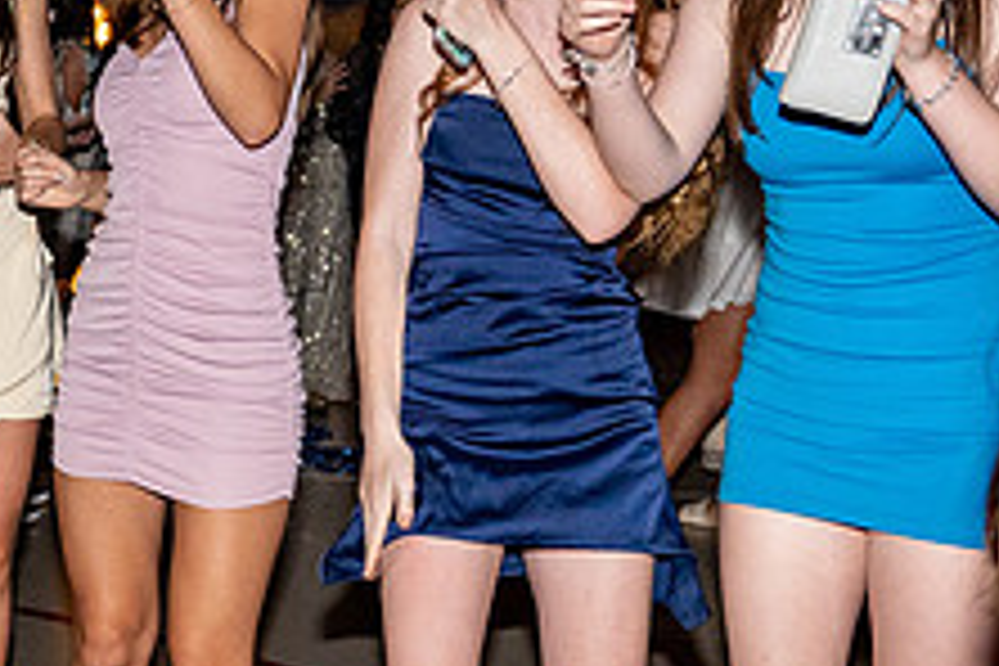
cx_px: 123
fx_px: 2414
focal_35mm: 87
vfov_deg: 15.7
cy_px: 212
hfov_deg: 22.9
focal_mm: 24
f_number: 4
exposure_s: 1/100
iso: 1250
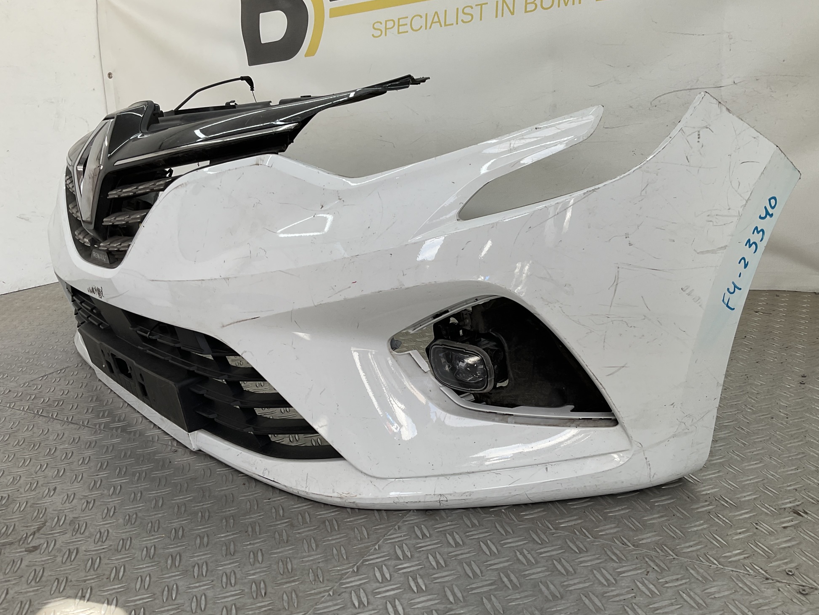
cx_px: 411
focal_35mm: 30
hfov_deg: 60.0
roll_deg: +4.8
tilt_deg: -15.0
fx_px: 710
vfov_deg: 46.8
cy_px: 310
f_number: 1.8
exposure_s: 1/186
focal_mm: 3
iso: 16
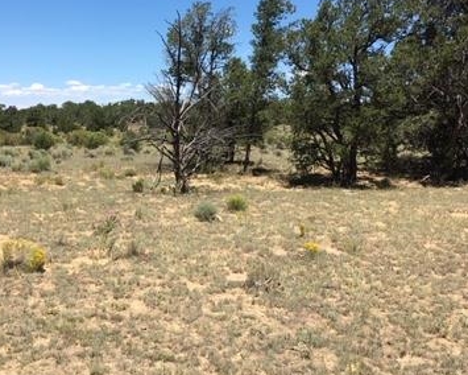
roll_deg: -1.1
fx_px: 706
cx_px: 157
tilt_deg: -4.7
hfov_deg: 36.3
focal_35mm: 51
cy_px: 169
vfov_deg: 29.7
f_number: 2.2
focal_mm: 4.15
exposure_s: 1/1637
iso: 25
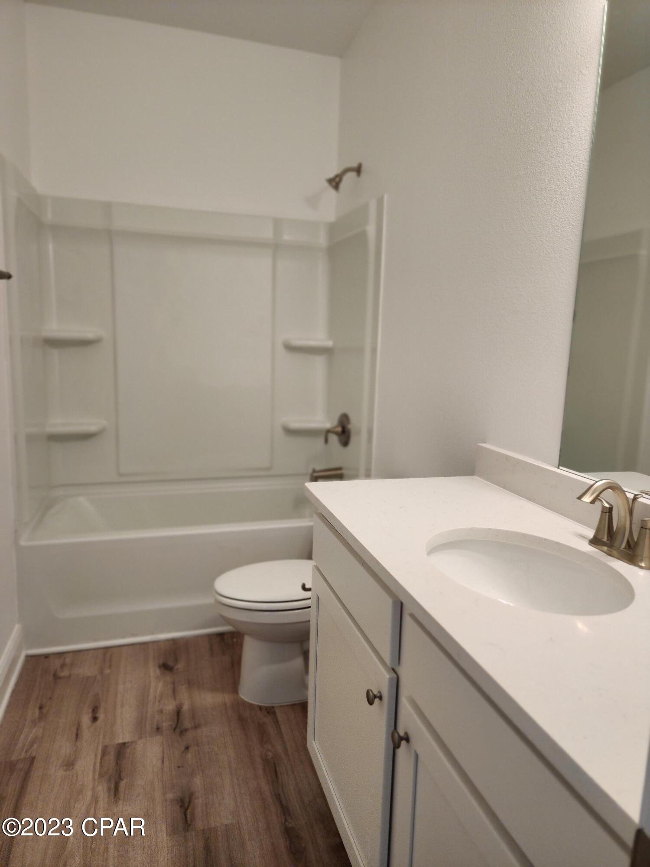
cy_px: 434
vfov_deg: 73.9
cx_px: 325
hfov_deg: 58.9
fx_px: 576
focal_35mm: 23
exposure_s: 1/120
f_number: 1.8
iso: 160
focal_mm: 6.4
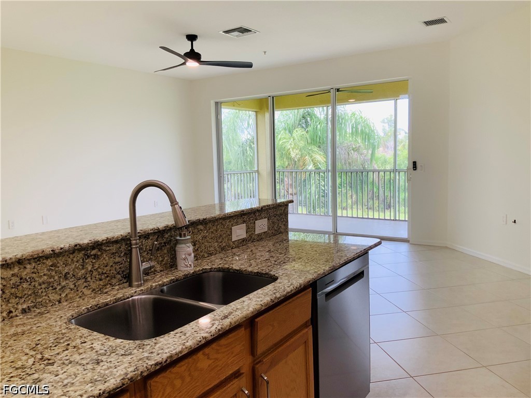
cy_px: 199
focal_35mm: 29
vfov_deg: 48.2
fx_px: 445
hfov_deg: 61.7
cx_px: 266
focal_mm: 3
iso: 40
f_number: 1.8
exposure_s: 1/120
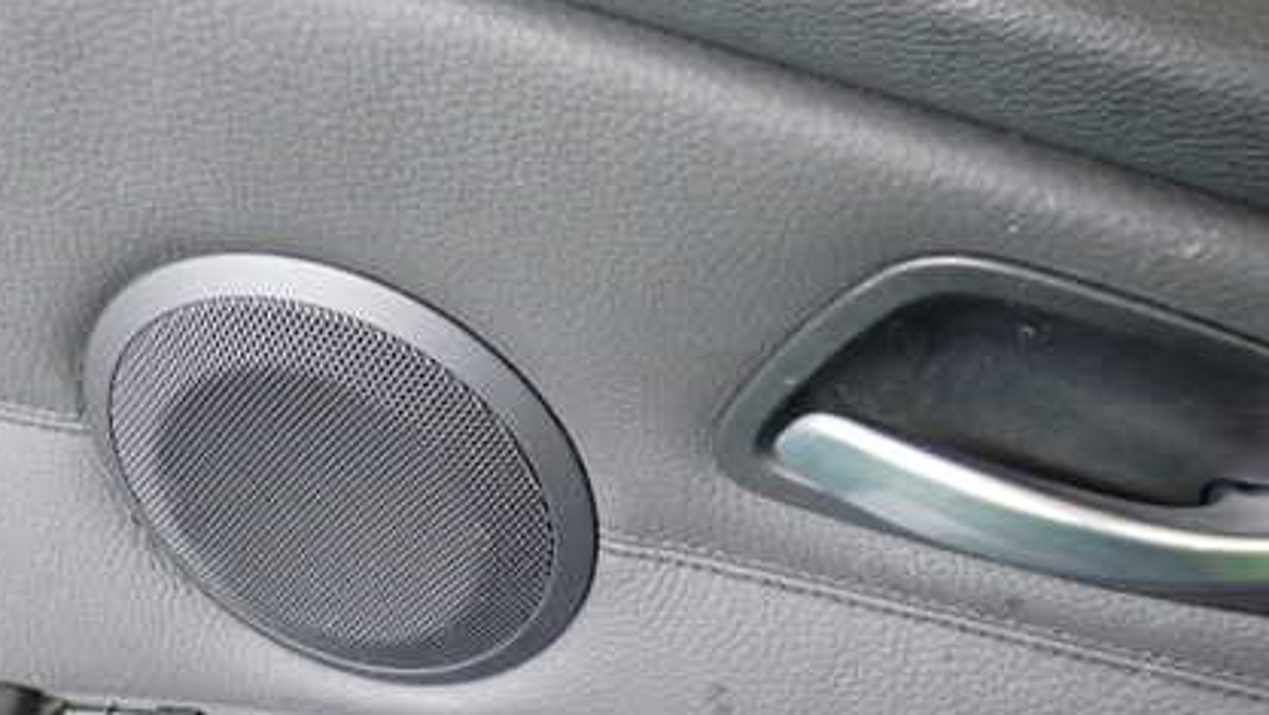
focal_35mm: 47
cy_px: 578
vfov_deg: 25.0
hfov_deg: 43.7
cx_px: 676
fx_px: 1582
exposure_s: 1/30
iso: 640
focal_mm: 5.4
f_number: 2.3
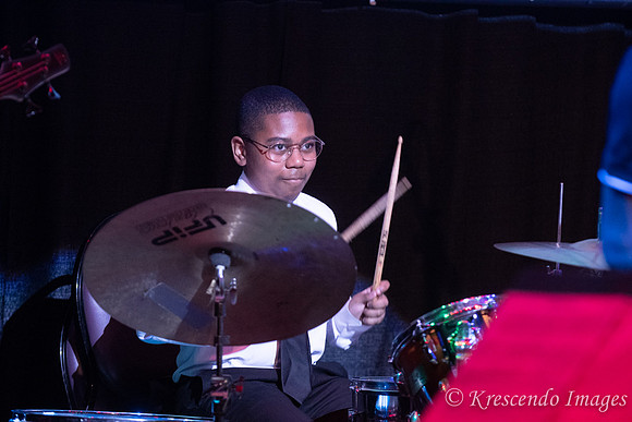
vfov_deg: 7.3
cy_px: 211
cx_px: 316
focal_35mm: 188
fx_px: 3292
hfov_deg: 11.0
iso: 3200
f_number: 2.8
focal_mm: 125
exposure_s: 1/200
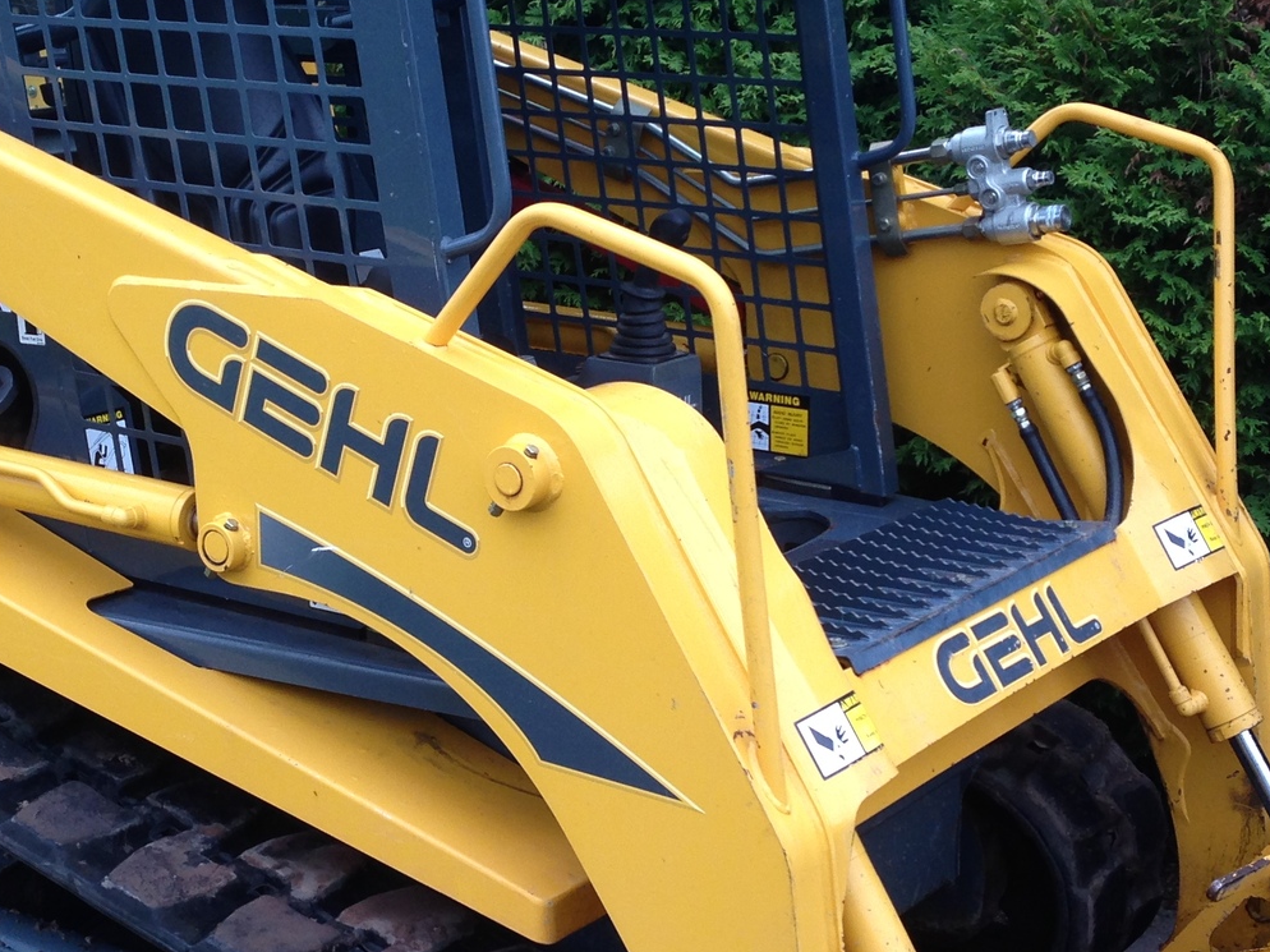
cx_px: 553
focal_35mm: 68
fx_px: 2494
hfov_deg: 28.5
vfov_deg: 21.6
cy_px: 512
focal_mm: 4.12
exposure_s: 1/176
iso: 50
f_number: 2.4
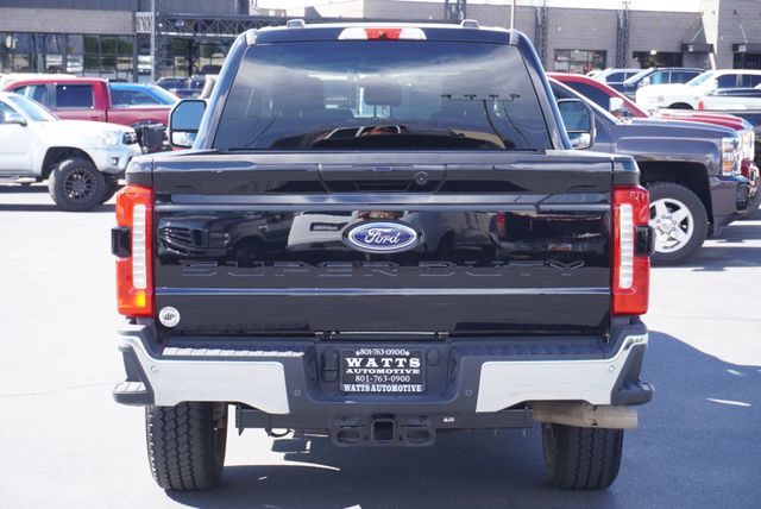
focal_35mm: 69
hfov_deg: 29.2
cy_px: 254
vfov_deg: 19.8
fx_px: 1460
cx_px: 380
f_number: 5.6
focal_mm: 46
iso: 125
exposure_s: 1/80
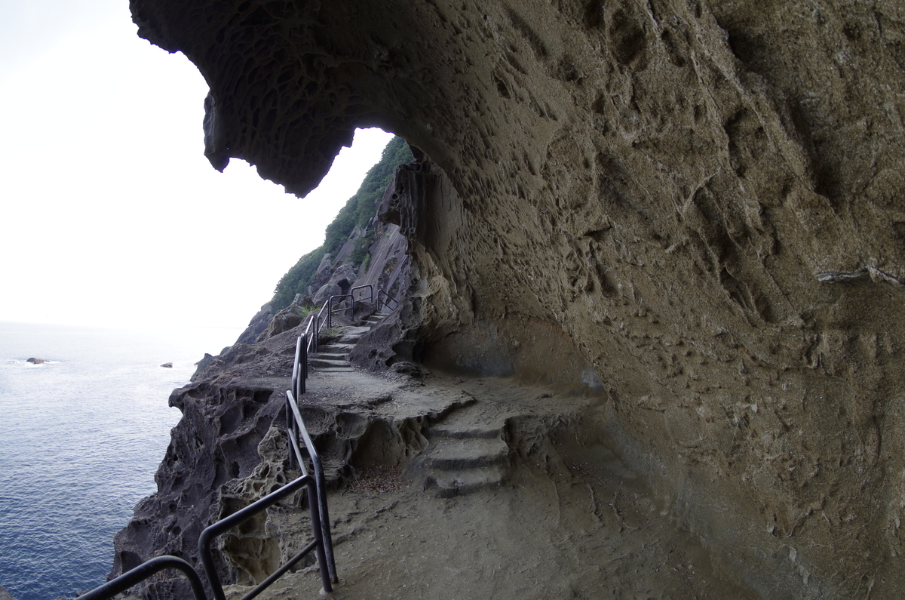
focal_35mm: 15
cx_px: 452
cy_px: 300
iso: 200
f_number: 6.3
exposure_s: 1/125
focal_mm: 10
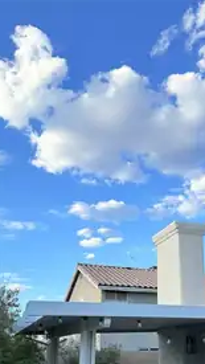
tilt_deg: +13.1
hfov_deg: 30.9
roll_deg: -0.4
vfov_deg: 51.1
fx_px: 367
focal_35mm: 38
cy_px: 262
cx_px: 144
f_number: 1.78
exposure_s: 1/2611
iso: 80
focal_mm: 6.76
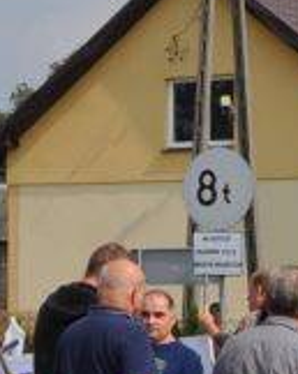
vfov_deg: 7.5
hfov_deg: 5.9
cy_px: 194
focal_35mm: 258
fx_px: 2852
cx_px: -261
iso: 200
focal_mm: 29
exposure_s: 1/400
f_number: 10
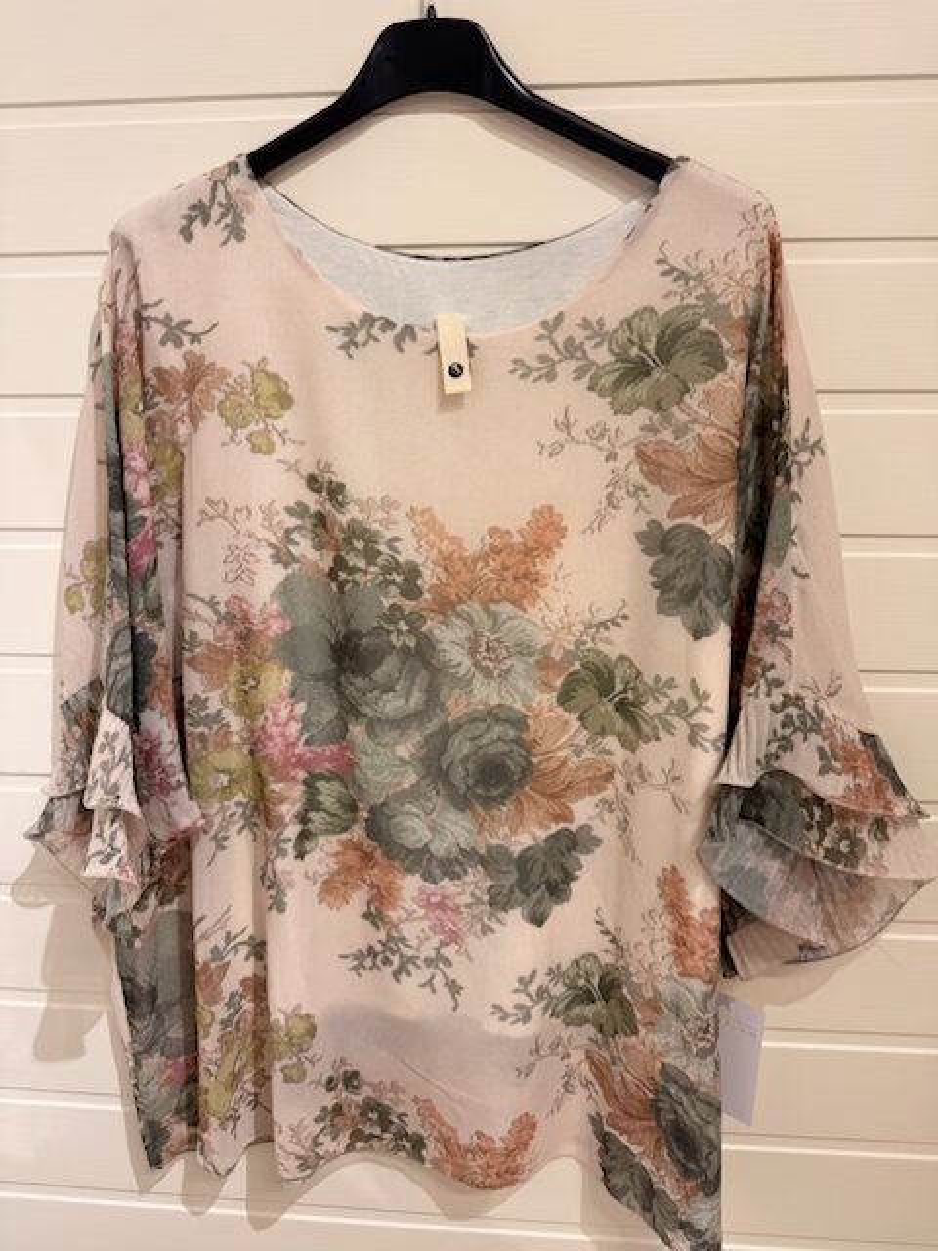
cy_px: 626
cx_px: 469
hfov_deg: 56.8
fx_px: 867
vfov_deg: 71.6
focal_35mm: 24
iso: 80
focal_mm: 6.76
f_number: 1.78
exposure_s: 1/100
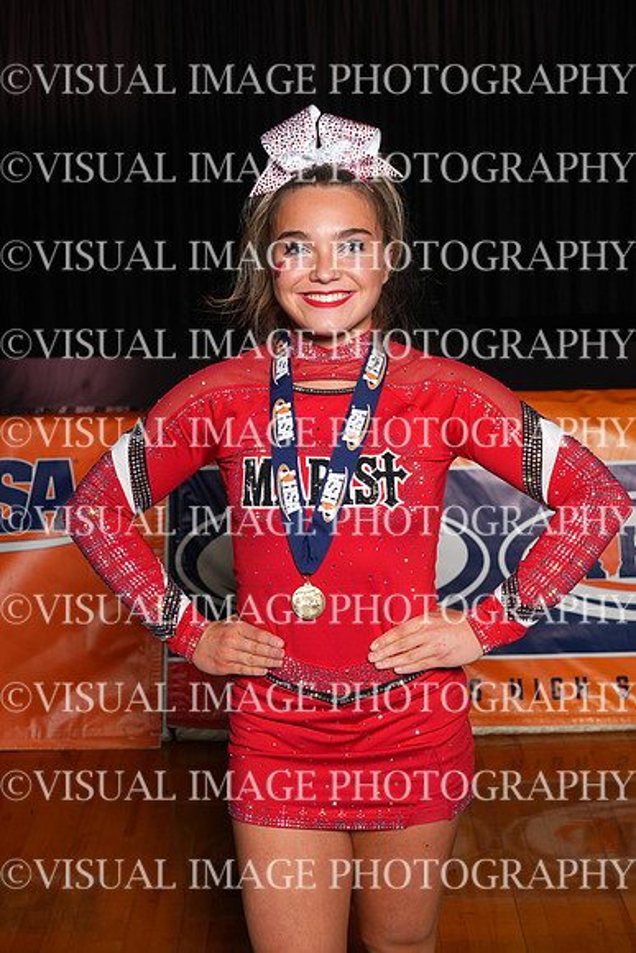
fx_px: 1668
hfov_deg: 21.6
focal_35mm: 63
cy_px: 476
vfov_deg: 31.9
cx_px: 318
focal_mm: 63
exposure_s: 1/160
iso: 640
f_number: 8
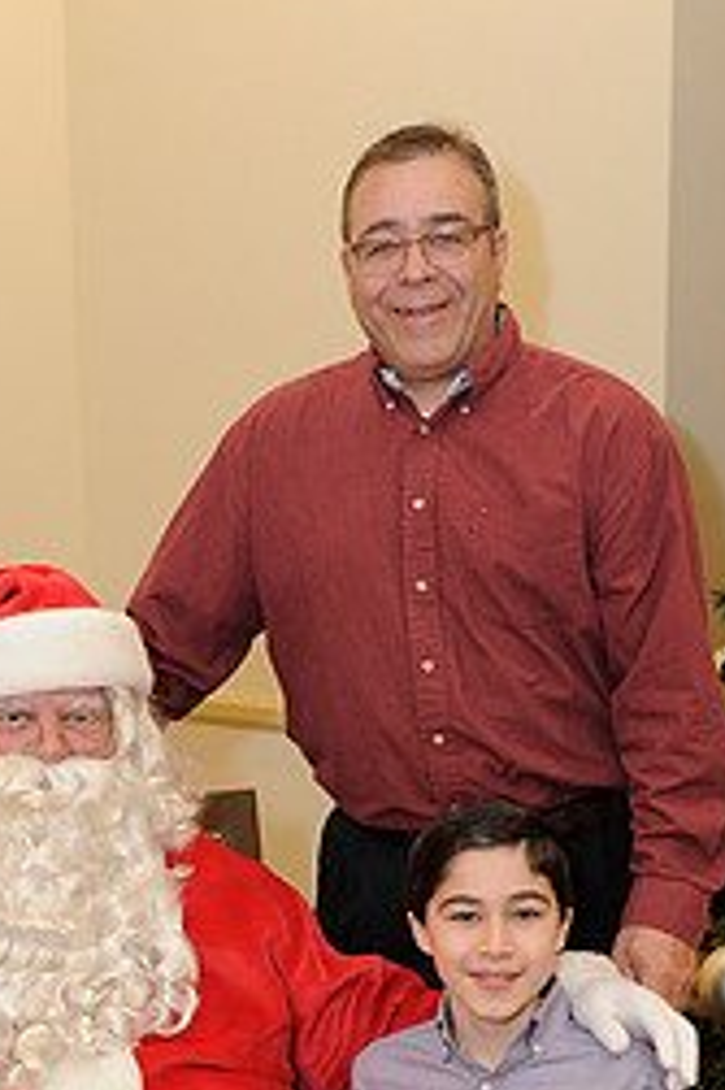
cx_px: 143
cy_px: 929
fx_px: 2238
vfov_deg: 26.6
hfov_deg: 18.2
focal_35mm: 74
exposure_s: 1/100
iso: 1600
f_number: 4
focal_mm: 32
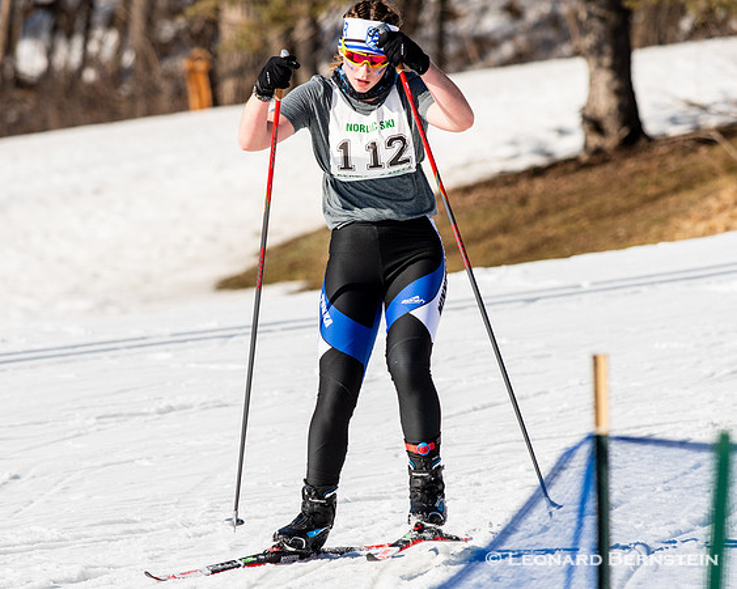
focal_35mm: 507
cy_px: 294
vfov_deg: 3.1
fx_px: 11051
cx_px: 346
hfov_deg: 3.8
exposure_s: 1/2000
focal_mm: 300
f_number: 7.1
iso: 400
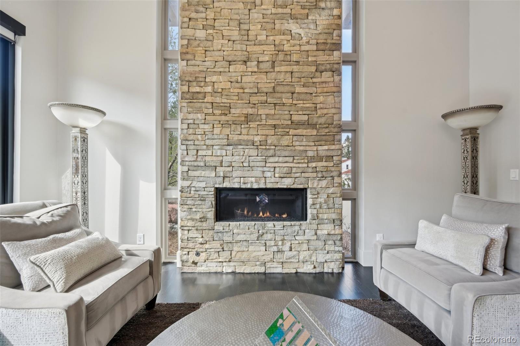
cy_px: 173
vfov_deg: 81.2
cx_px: 260
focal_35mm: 14
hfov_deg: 104.3
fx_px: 202
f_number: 8
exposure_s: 1/15
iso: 140
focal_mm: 14
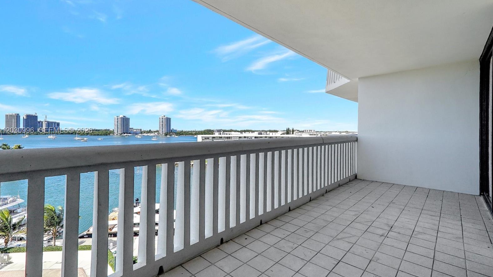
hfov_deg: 94.2
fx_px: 229
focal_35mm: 18
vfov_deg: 62.3
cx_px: 245
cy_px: 131
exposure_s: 1/640
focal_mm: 16.5
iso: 640
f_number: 13
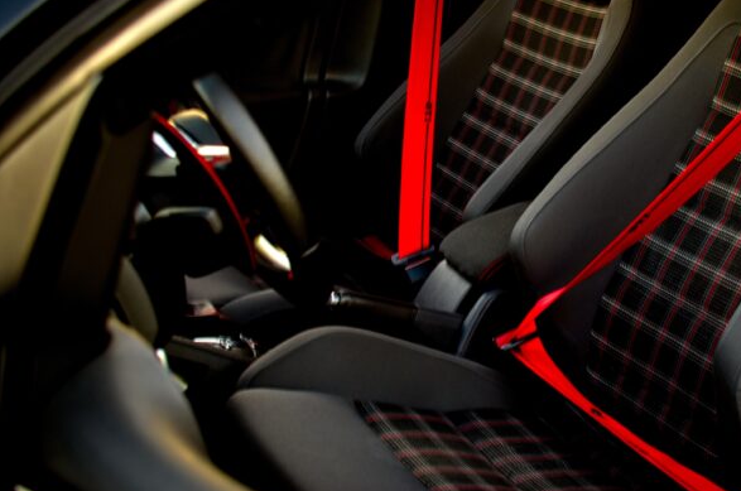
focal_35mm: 69
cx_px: 482
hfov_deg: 29.3
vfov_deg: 19.7
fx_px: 1410
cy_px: 198
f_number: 4
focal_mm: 35
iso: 100
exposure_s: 1/20
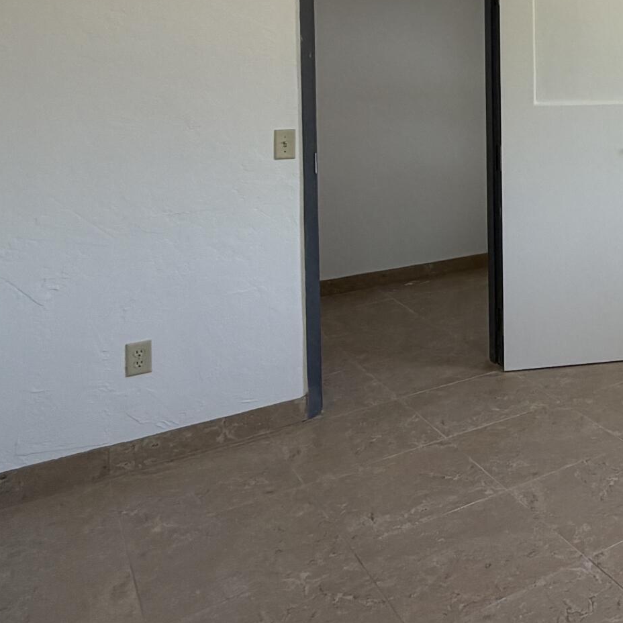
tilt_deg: -1.8
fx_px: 814
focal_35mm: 40
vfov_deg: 39.3
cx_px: 718
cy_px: 81
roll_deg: +0.6
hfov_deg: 34.7
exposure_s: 1/121
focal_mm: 2.22
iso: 64
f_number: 2.2
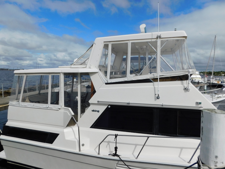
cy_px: 84
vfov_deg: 58.9
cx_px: 112
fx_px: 149
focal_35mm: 23
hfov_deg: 73.9
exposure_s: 1/1000
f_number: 6
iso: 125
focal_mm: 4
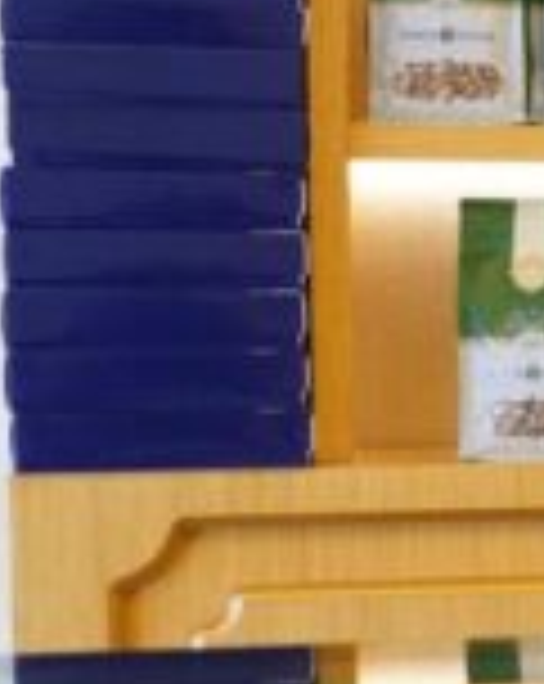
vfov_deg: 12.7
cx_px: 1753
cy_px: 475
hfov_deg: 8.2
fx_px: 3068
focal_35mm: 152
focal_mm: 24
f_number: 5
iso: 1250
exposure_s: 1/100
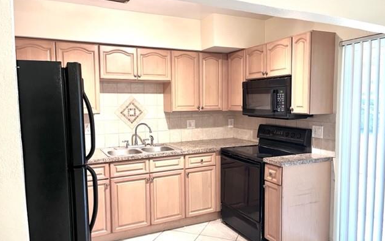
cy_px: 124
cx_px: 192
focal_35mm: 28
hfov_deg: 66.5
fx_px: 294
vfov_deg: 44.6
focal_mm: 5.1
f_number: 1.6
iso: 200
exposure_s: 1/60
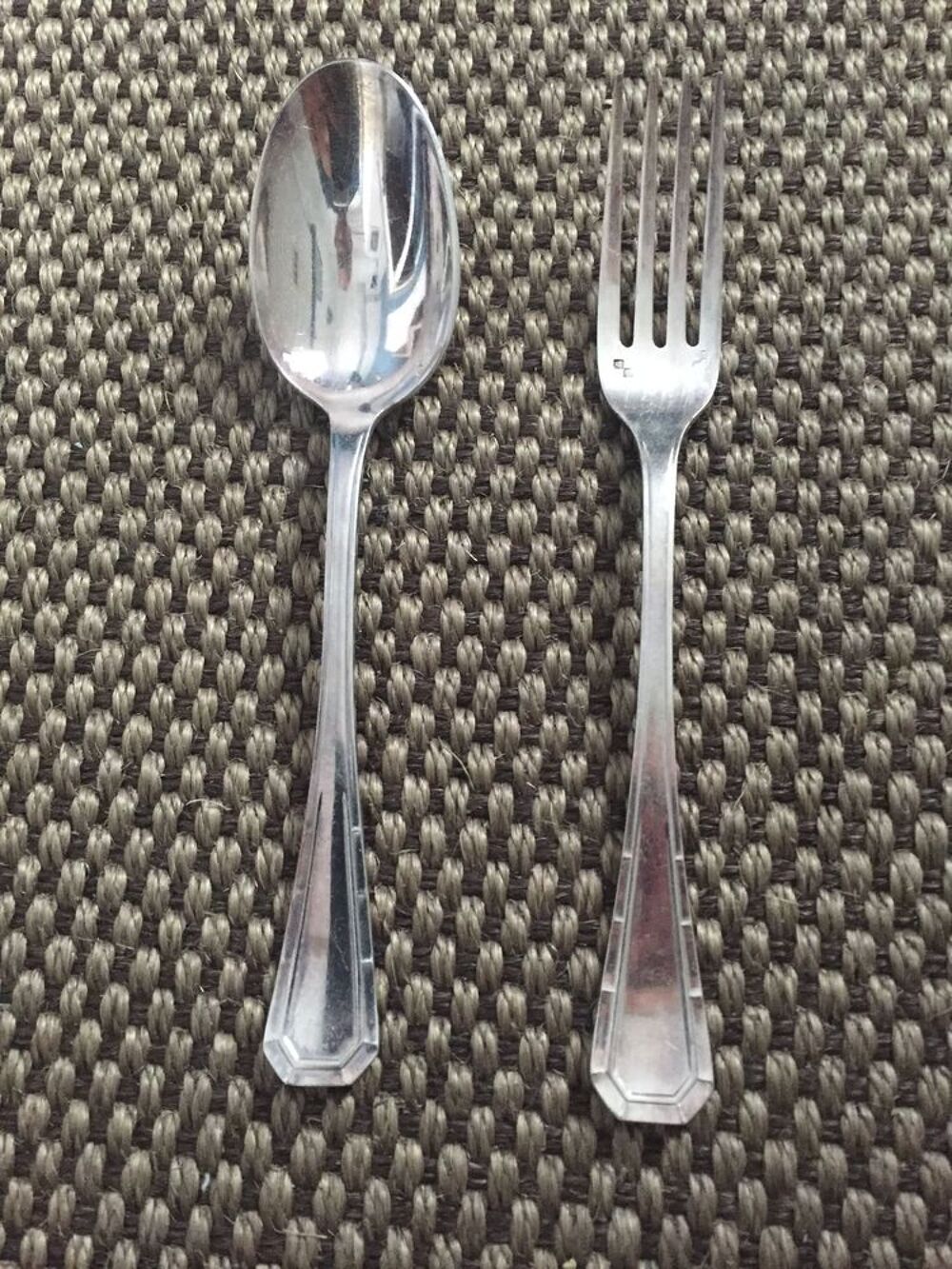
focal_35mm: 29
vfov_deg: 61.7
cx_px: 476
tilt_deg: -75.9
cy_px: 634
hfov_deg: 48.2
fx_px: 1063
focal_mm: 4.15
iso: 400
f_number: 2.2
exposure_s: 1/17
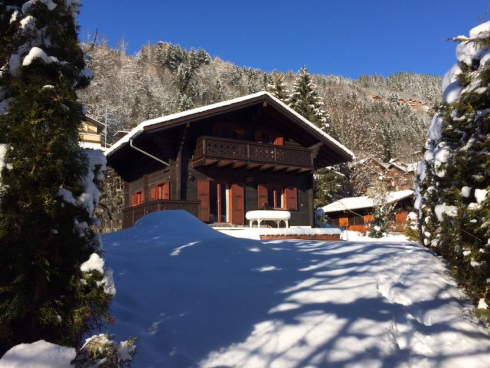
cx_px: 245
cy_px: 184
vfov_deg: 48.2
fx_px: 411
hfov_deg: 61.7
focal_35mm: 29
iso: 32
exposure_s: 1/2415
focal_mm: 4.15
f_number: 2.2
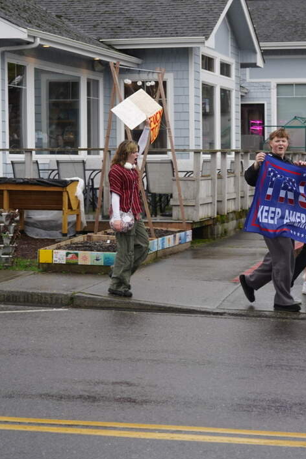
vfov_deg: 20.0
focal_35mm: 102
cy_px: 224
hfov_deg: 13.2
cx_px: 316
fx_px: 1300
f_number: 5.6
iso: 250
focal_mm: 60
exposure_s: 1/125
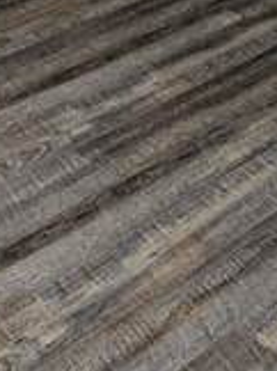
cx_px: 391
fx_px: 1016
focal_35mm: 95
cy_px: -98
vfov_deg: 19.3
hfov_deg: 14.6
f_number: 2.2
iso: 76
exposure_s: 1/120
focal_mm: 2.35
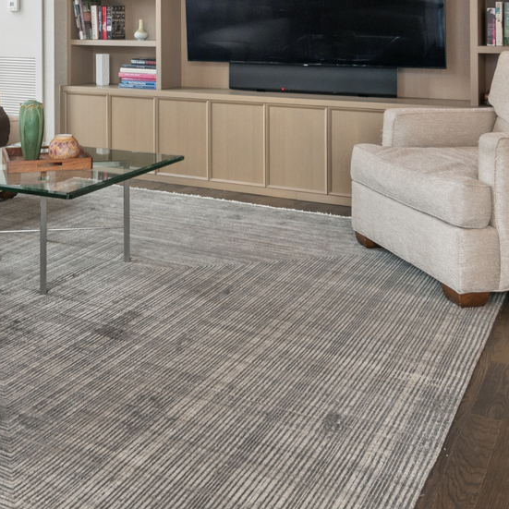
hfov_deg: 37.1
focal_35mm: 45
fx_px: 749
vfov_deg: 34.8
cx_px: 164
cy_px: 26
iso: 200
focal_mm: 12
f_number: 8
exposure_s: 1/13
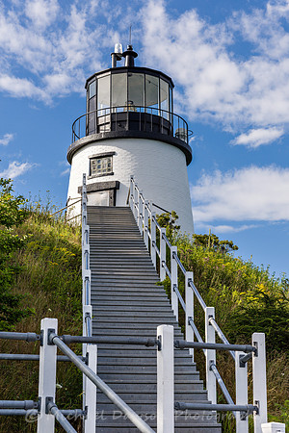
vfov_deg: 31.0
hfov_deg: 20.9
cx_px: 144
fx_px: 783
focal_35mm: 65
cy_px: 216
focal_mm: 65
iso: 100
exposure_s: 1/400
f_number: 9
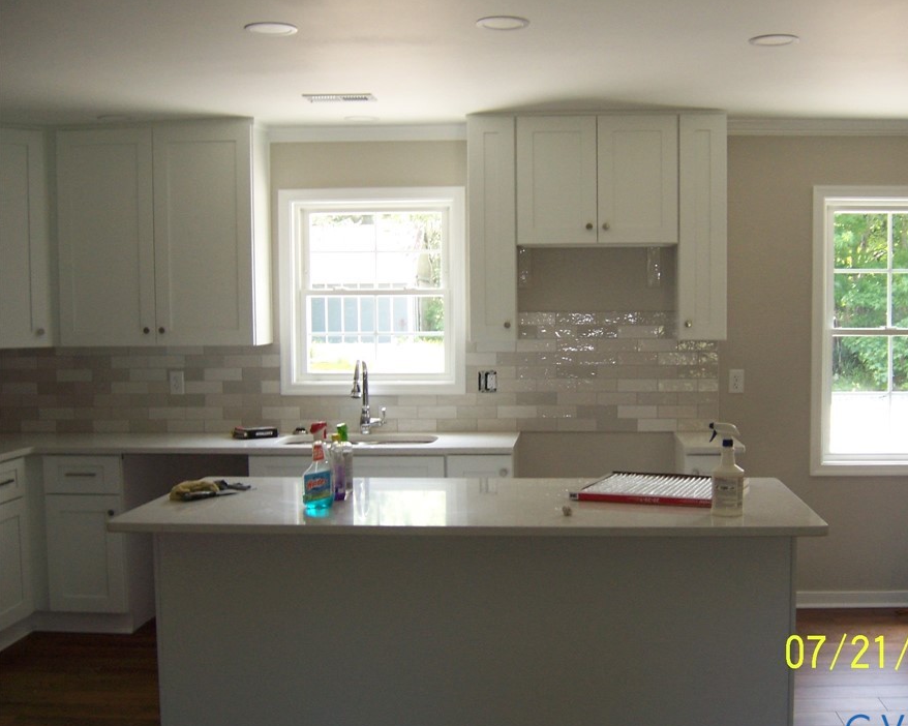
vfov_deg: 36.5
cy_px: 360
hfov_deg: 44.6
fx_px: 1102
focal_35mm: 41
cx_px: 527
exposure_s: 1/60
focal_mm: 6.2
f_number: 2.8
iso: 125
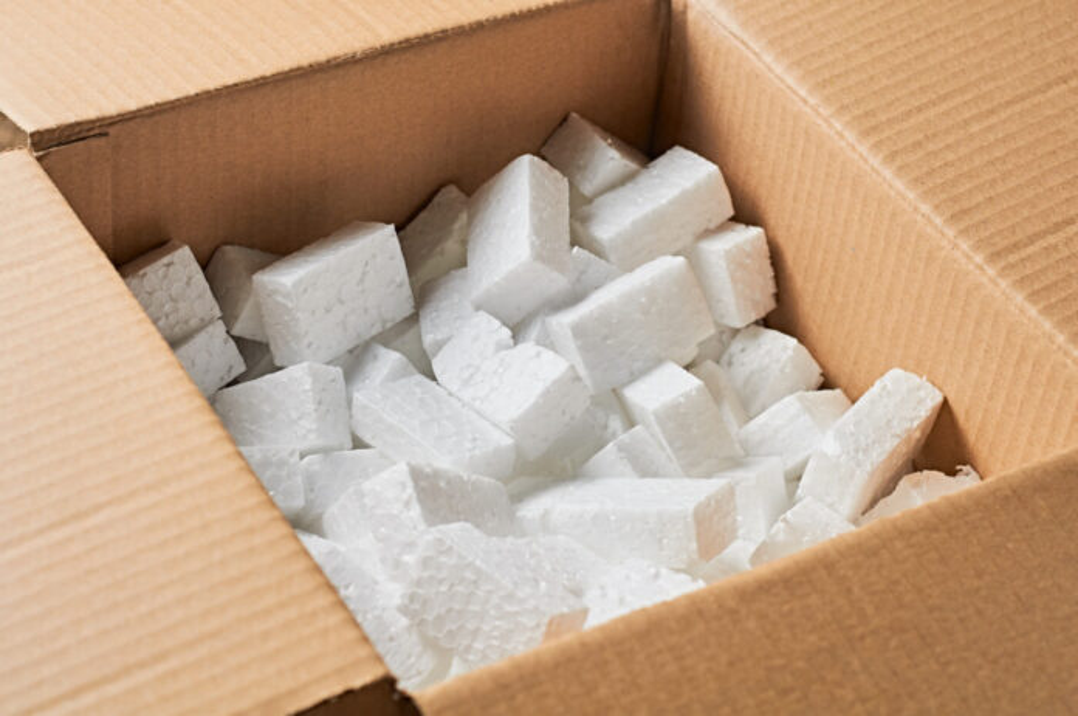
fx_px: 2243
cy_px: 358
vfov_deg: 18.1
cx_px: 539
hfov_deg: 27.0
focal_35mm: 75
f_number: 5.6
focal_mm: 50
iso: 200
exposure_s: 1/100
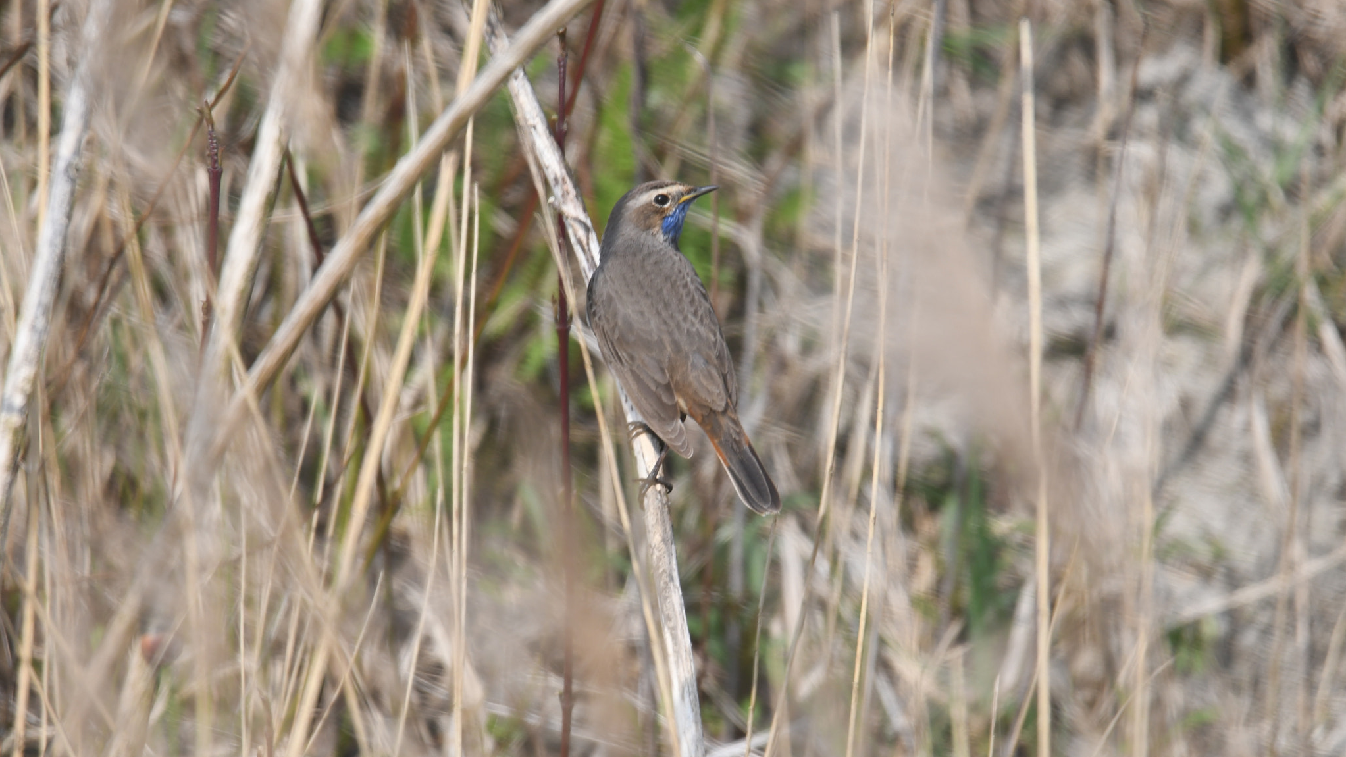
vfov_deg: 1.3
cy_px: 389
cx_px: 673
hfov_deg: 2.3
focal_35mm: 944
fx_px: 33690
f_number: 7.1
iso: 500
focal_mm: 600
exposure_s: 1/1250
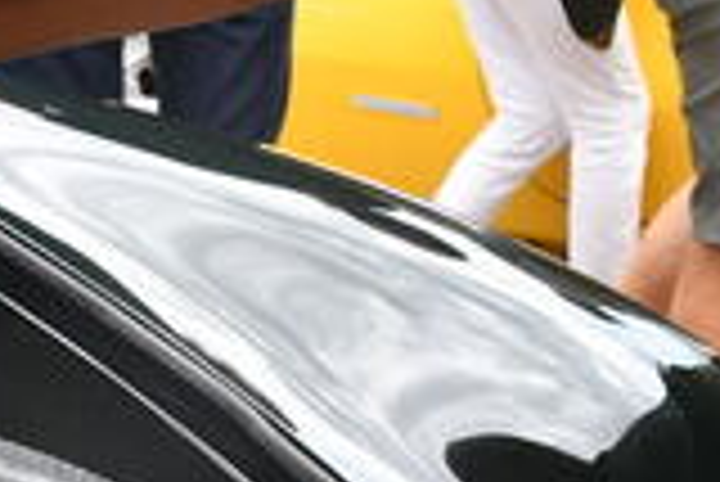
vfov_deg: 11.8
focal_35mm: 116
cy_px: 347
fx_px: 2322
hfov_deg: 17.5
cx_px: 135
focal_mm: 21
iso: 200
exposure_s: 1/250
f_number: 7.1
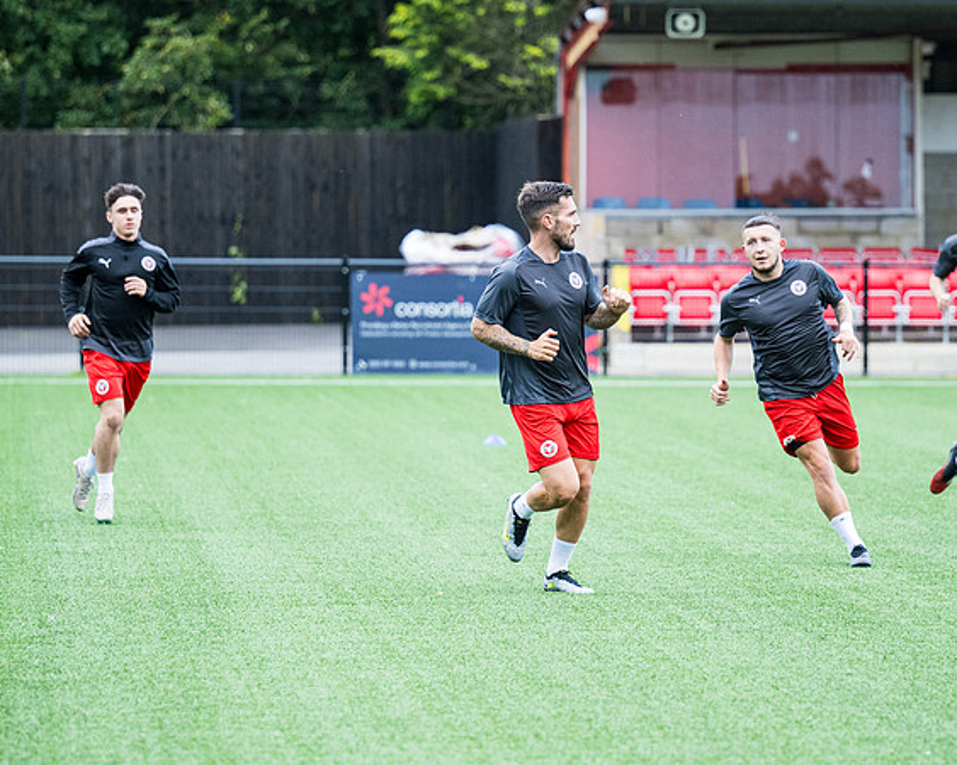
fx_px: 6922
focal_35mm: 244
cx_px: 478
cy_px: 382
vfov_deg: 6.3
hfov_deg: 7.9
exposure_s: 1/1250
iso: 1000
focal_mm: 145
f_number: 2.8
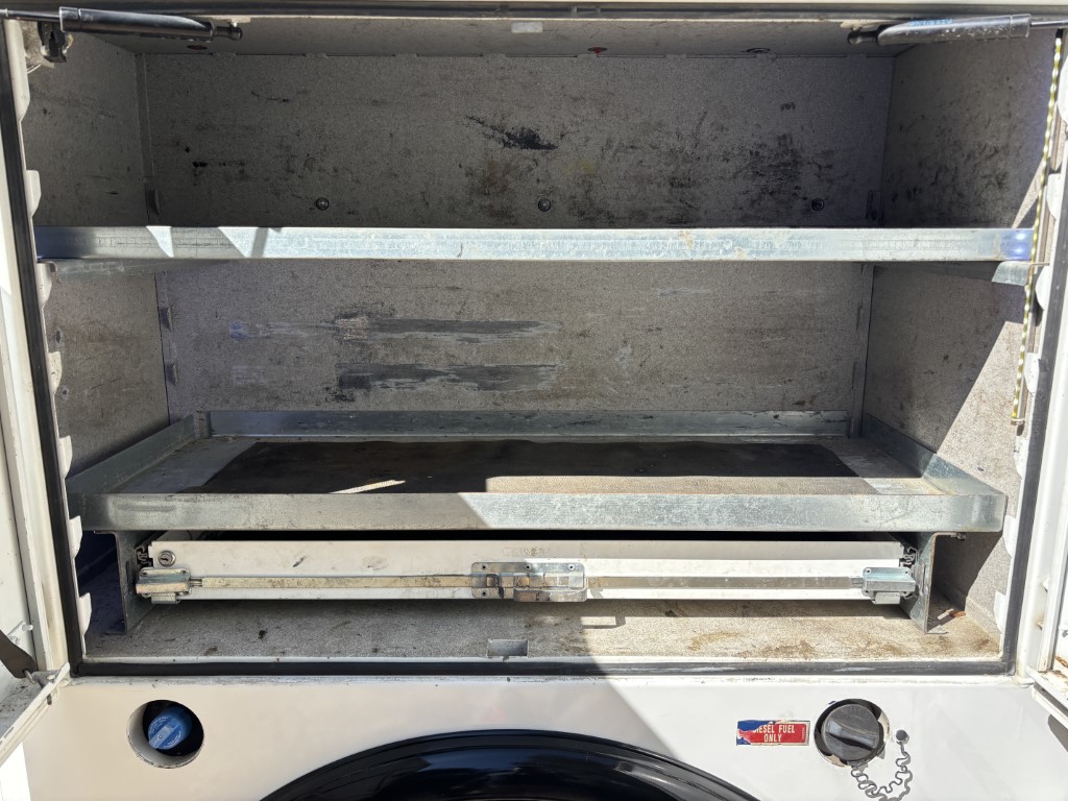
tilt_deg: -11.8
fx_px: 802
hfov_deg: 67.3
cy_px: 400
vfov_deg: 53.1
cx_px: 534
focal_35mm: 26
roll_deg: -2.6
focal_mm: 5.96
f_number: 1.6
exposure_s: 1/1103
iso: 50
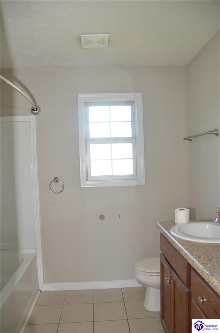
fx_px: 249
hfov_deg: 47.7
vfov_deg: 67.5
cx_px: 110
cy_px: 166
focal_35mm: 27
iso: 220
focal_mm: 18
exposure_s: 1/60
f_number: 4
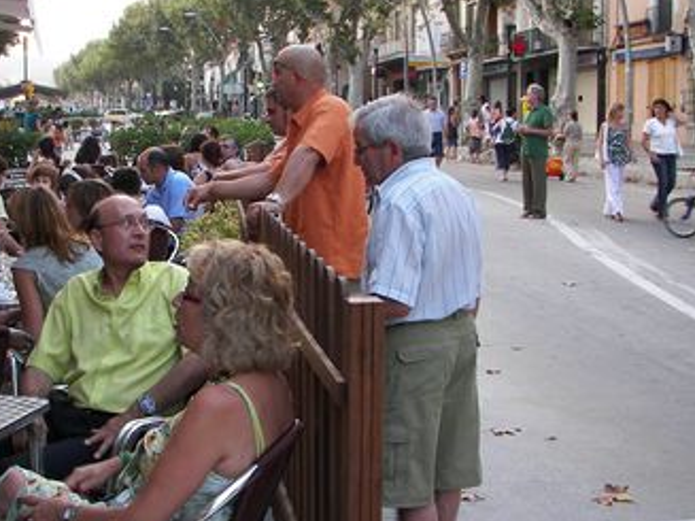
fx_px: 1104
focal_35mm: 55
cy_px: 239
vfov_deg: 26.5
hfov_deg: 34.8
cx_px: 259
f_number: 2.8
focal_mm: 6
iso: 50
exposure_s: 1/40
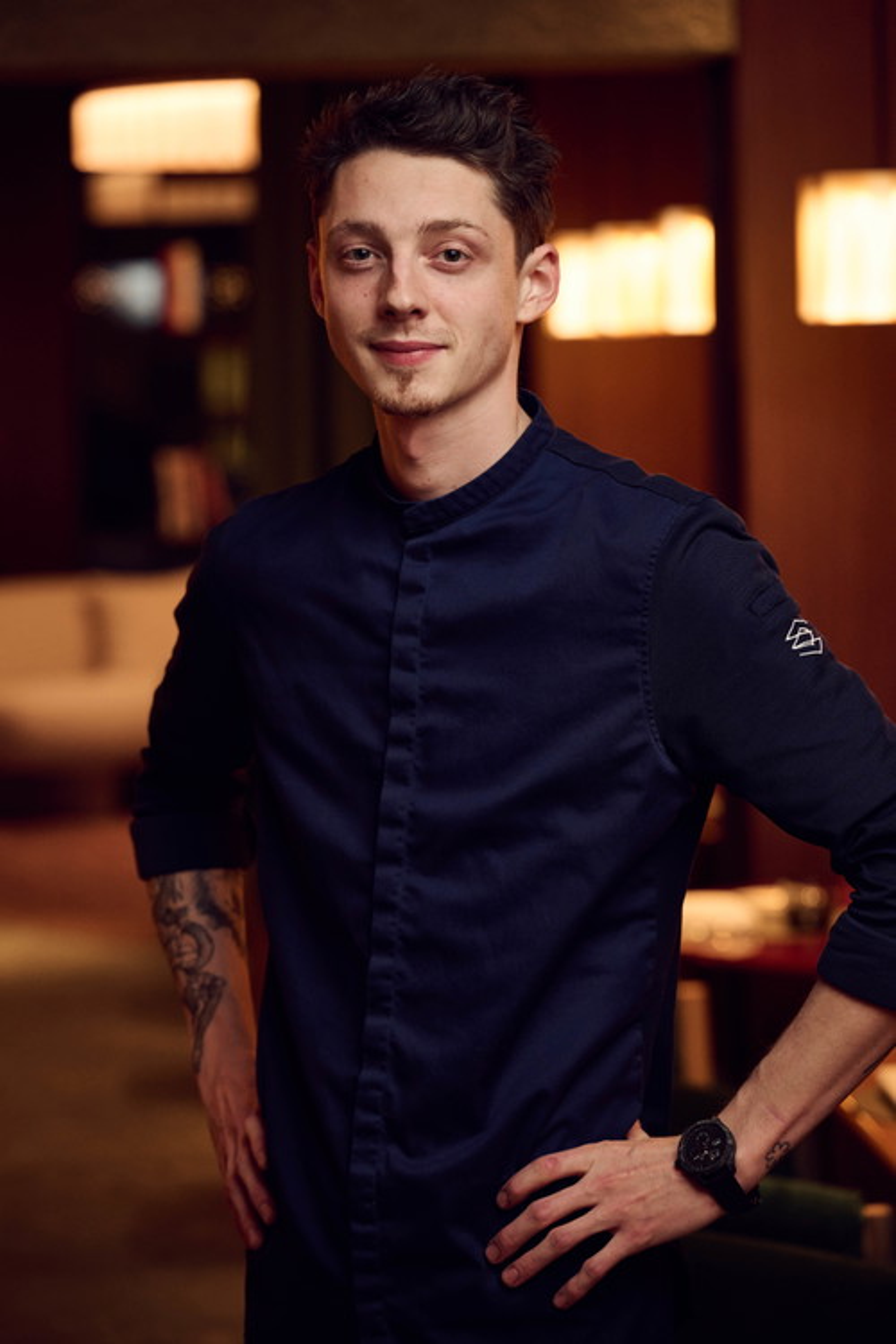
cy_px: 672
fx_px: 3920
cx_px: 448
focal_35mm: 105
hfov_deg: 13.0
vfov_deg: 19.5
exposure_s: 1/200
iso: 1600
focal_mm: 105
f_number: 4
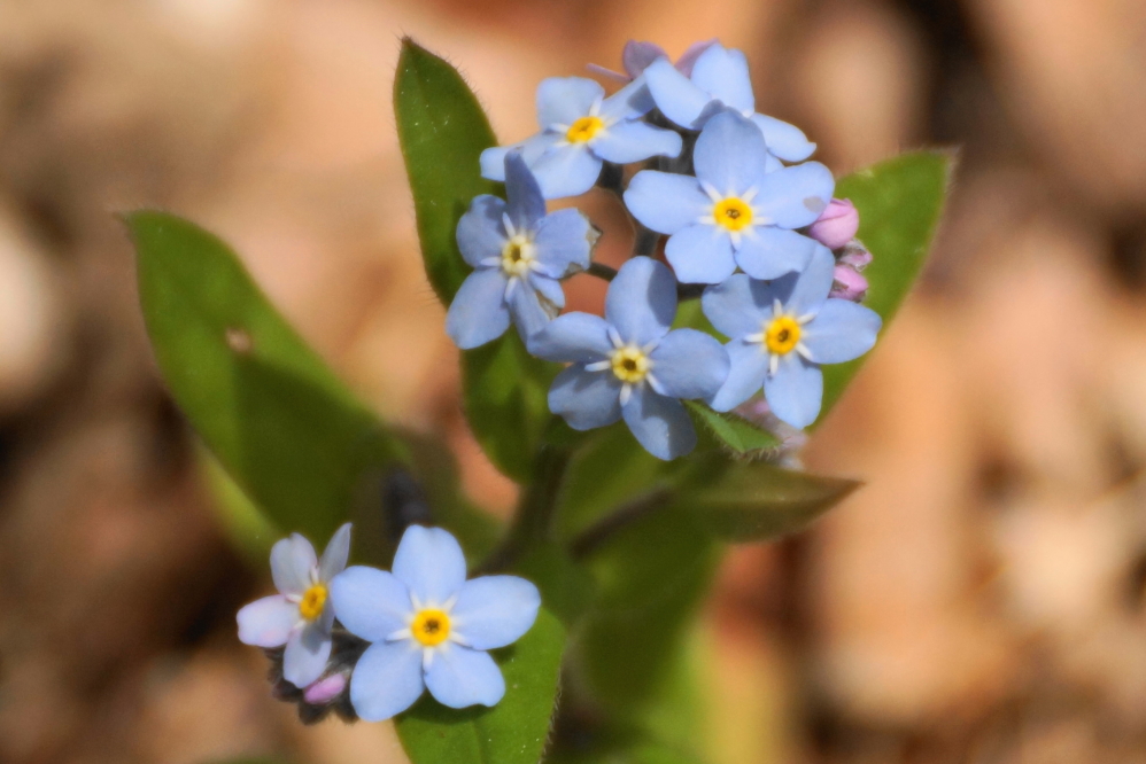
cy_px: 382
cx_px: 573
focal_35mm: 375
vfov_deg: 3.7
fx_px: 11940
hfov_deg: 5.5
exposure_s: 1/400
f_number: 6.3
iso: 200
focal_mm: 250
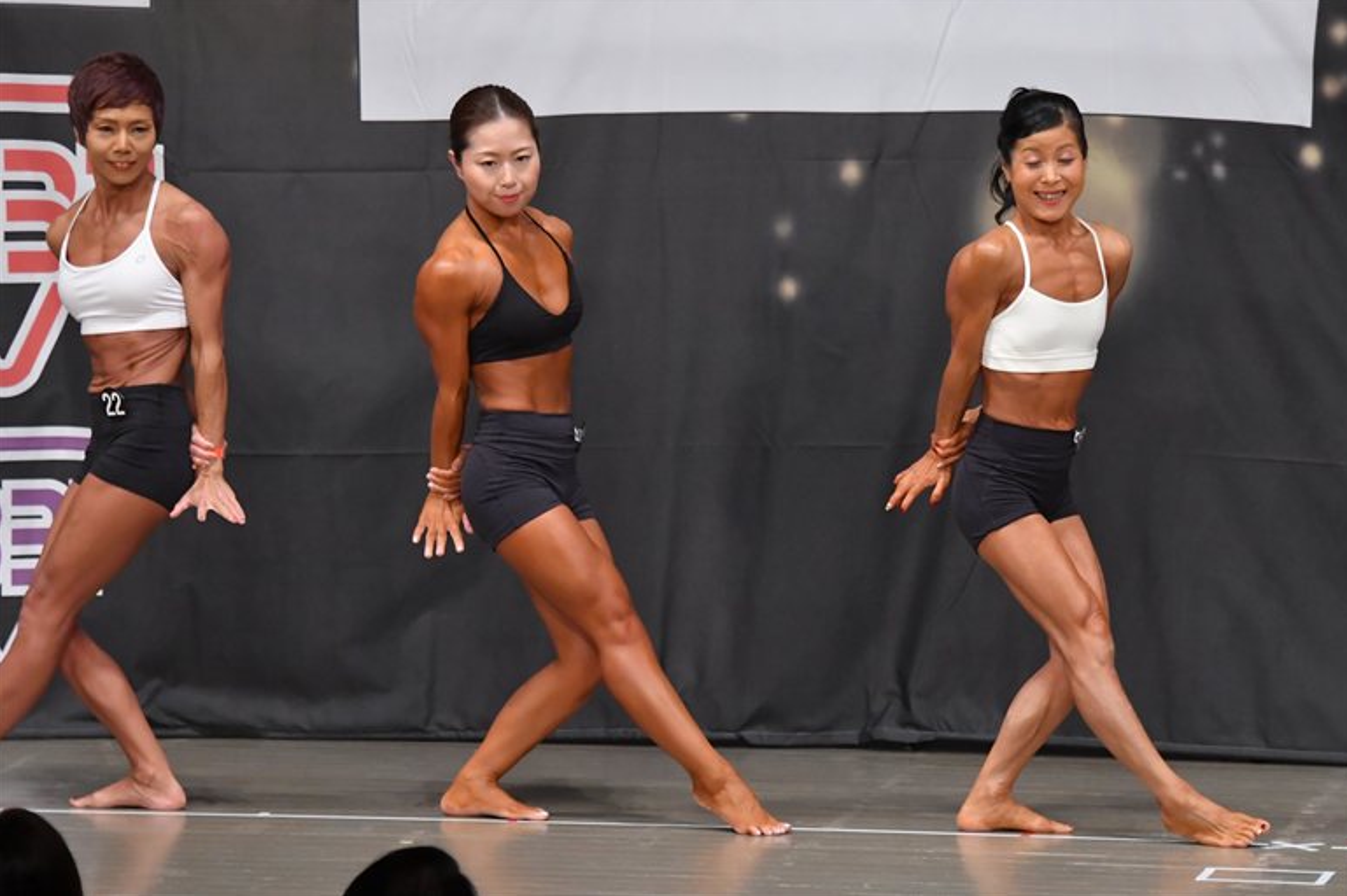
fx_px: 9611
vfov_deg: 5.3
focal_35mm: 257
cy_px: 446
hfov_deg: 8.0
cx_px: 677
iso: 5000
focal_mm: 170
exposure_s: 1/400
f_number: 5.6
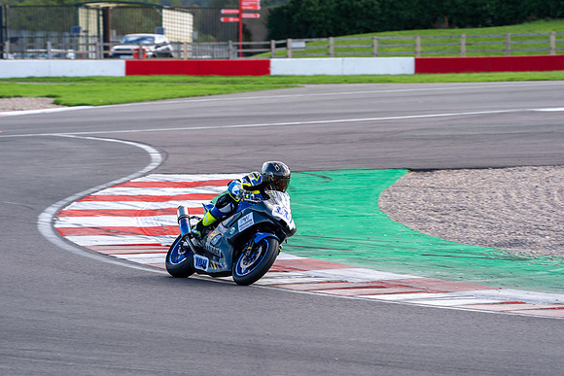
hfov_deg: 8.7
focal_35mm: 237
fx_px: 3714
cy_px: 188
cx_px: 282
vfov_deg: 5.8
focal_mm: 237
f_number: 6.3
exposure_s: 1/500
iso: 320
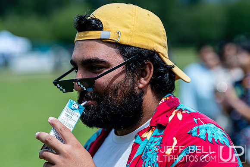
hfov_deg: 13.0
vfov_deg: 8.7
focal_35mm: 158
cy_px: 84
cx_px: 125
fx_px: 1094
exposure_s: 1/1250
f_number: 3.2
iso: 100
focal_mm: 105
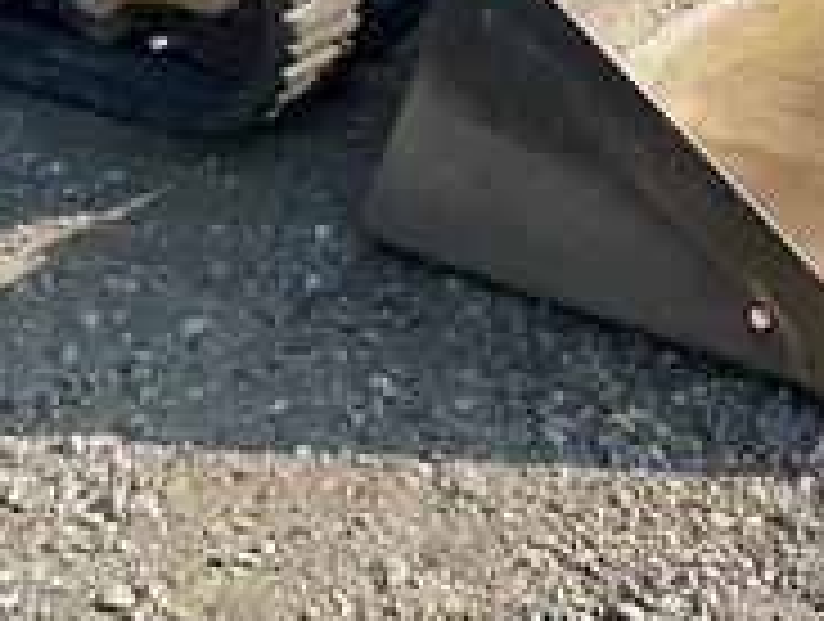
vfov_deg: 17.3
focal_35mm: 78
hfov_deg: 25.0
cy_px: -286
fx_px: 1860
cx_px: 432
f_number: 1.5
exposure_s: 1/1838
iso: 50
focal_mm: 5.7
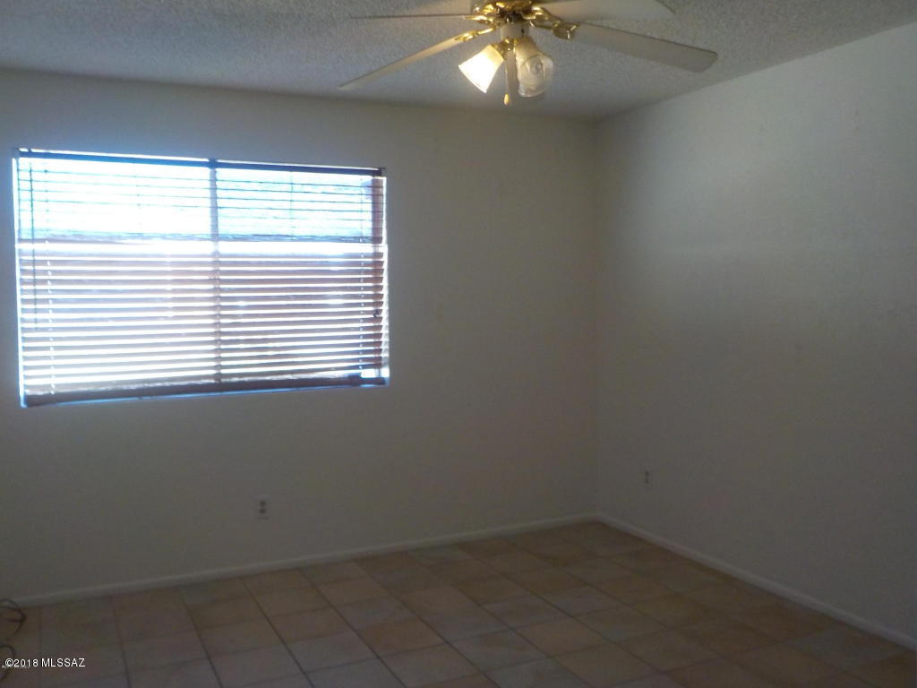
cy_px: 344
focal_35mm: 30
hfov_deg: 60.0
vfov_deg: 46.8
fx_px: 795
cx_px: 458
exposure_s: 1/30
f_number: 3.3
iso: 280
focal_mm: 4.1
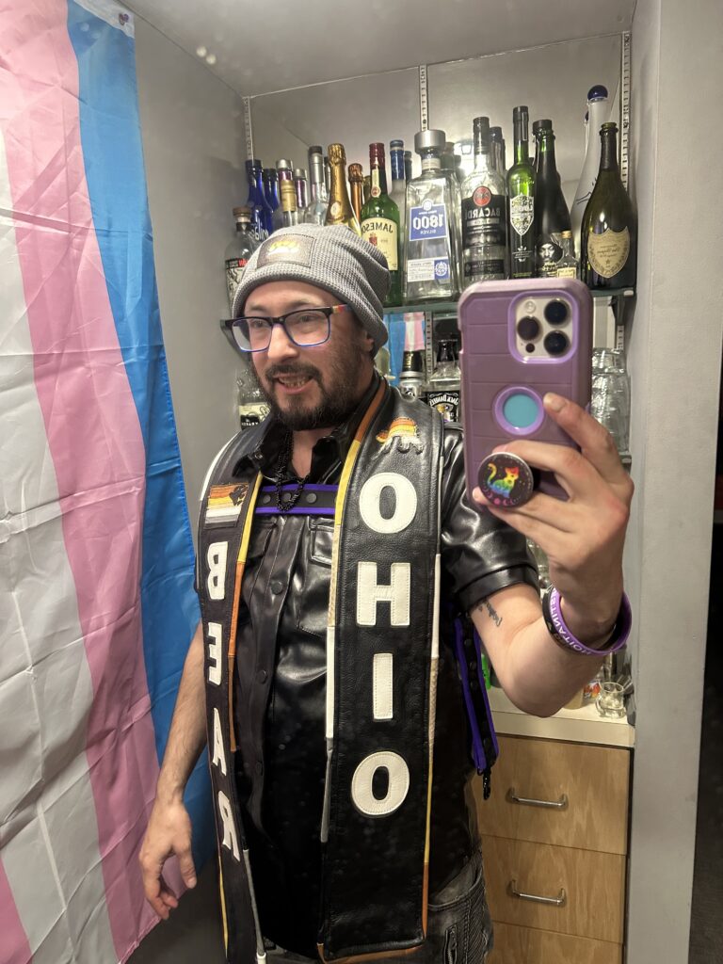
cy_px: 482
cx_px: 362
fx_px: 668
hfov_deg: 56.8
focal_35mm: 24
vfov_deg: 71.6
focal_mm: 6.86
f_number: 1.78
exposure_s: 1/60
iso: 320
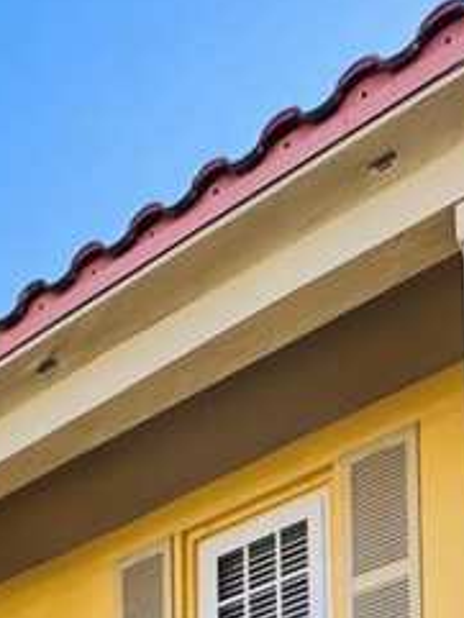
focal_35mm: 62
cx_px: 51
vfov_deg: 20.5
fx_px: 1107
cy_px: 1144
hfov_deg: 23.1
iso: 40
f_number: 2.2
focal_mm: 2.22
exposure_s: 1/286
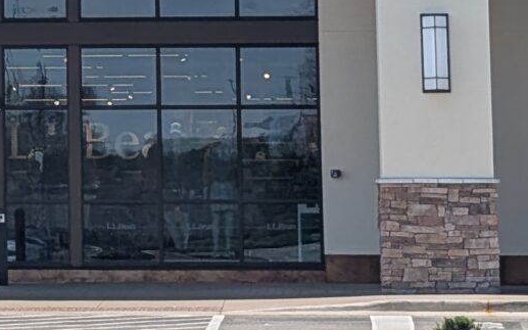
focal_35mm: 206
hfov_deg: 10.0
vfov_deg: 6.3
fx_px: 2964
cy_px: -207
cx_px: -87
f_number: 1.68
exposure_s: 1/998
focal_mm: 6.9
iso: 18
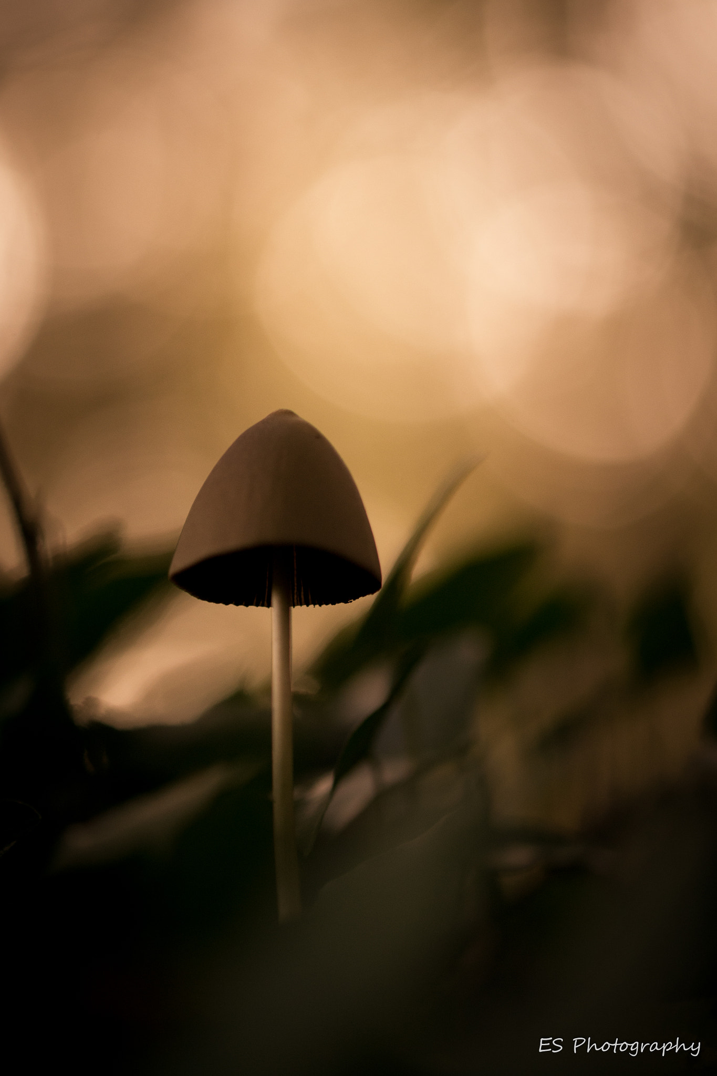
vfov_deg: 13.0
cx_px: 358
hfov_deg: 8.7
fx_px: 4706
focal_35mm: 158
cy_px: 538
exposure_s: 1/60
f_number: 3.3
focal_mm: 105
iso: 400
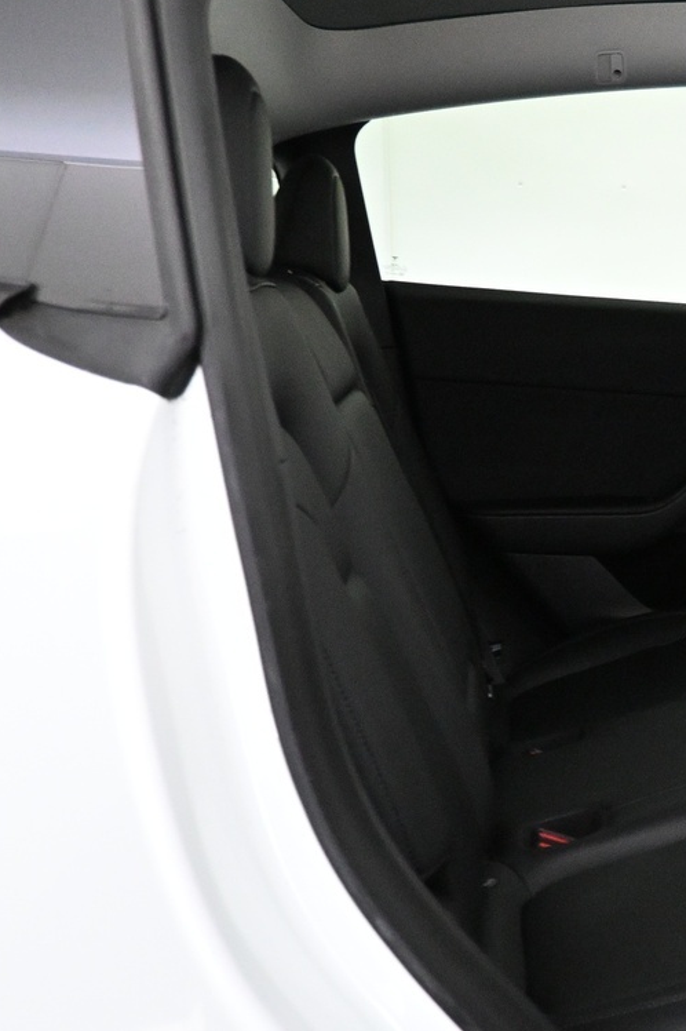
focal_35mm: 52
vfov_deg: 38.2
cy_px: 482
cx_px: 822
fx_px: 1488
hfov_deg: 23.7
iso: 4000
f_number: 3.5
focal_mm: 16
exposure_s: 1/60
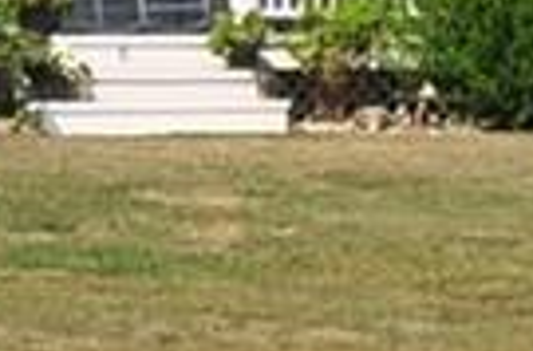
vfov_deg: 4.9
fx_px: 4043
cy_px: -317
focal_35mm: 274
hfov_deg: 7.4
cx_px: -245
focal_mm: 24
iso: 250
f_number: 7.1
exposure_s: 1/800
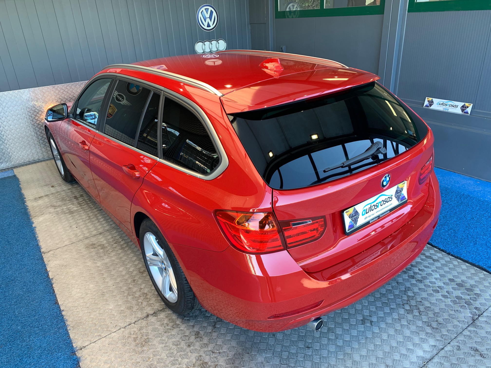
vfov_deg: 53.1
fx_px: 369
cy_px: 184
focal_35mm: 26
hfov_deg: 67.3
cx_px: 246
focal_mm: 4.25
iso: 50
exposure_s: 1/100
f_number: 1.8
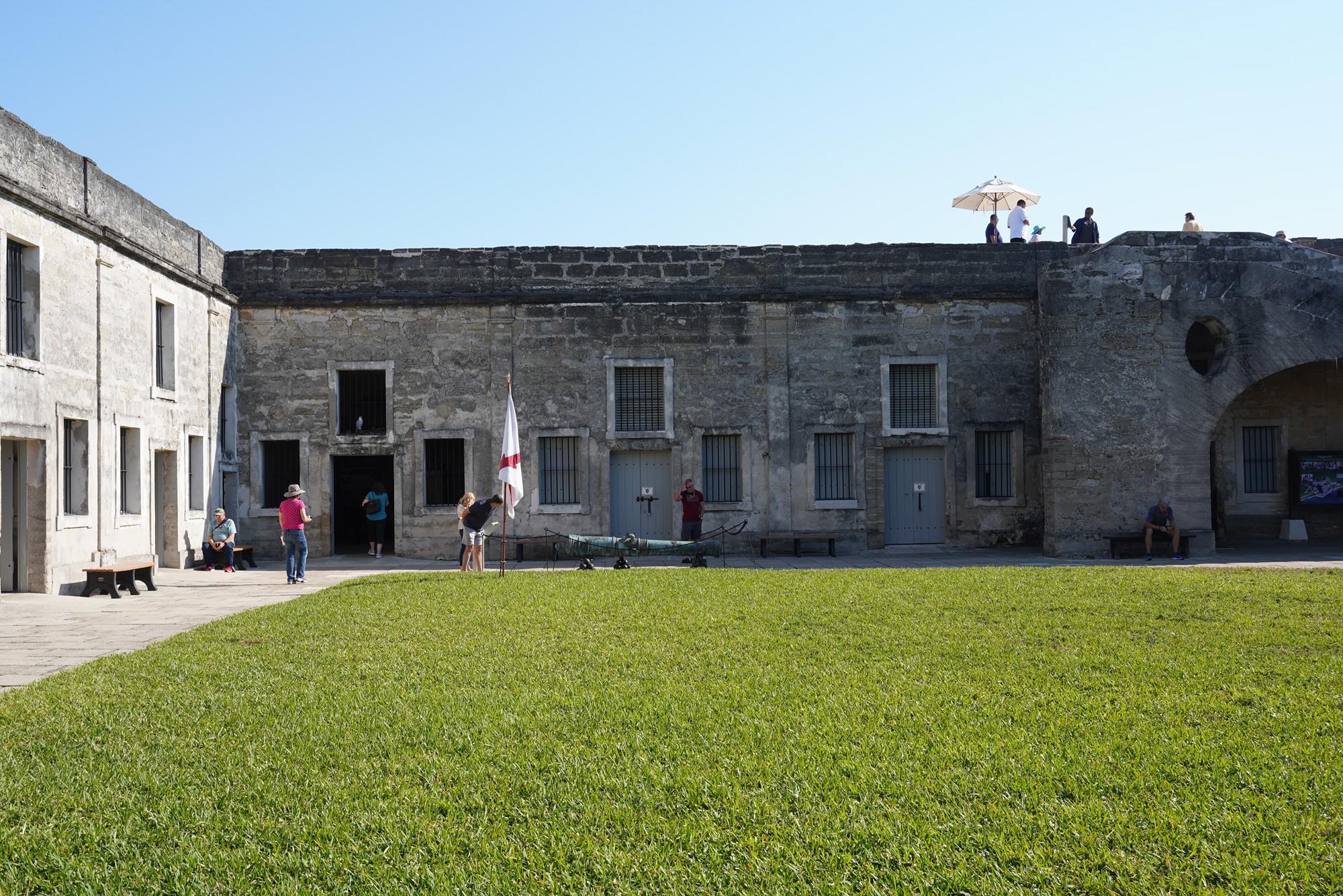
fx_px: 1343
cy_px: 448
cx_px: 672
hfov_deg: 53.1
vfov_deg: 36.9
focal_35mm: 36
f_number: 11
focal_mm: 36
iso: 100
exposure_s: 1/100
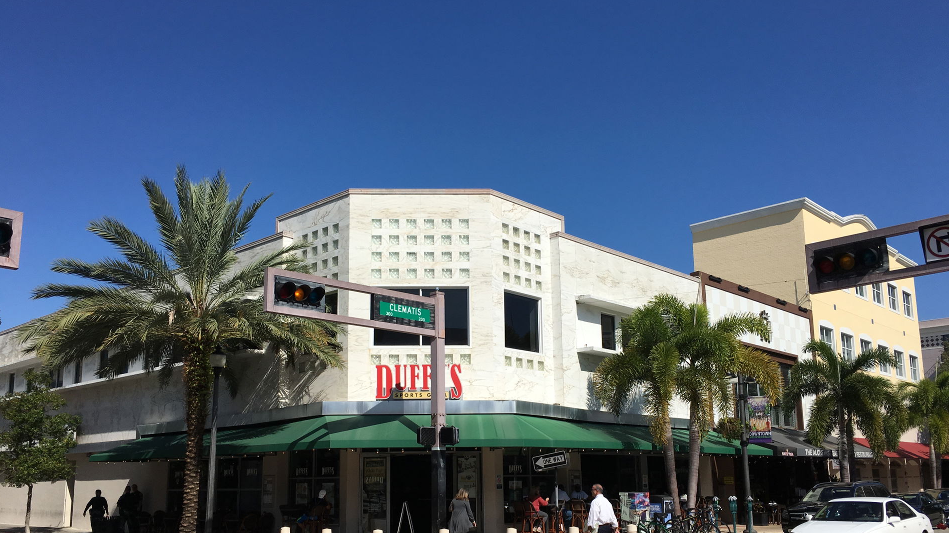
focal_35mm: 32
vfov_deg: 36.4
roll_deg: +0.7
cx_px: 478
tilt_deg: +9.4
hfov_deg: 61.0
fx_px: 805
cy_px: 342
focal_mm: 4.15
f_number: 2.2
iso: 25
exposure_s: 1/3497
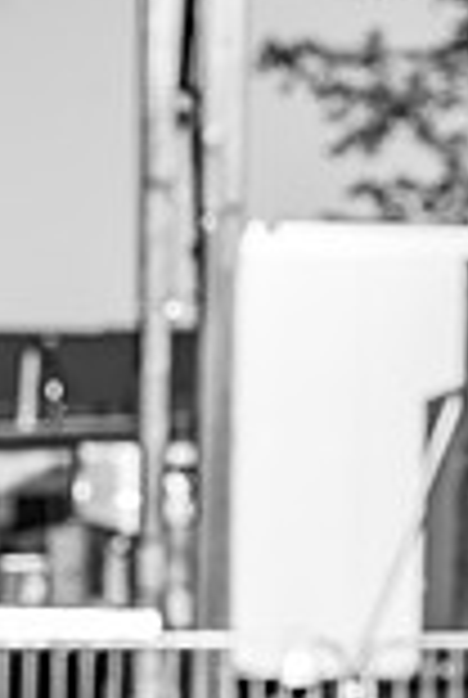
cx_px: 868
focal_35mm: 280
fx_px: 5435
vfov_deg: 7.3
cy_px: 259
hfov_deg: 4.9
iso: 125
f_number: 9
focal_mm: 75
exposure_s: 1/160
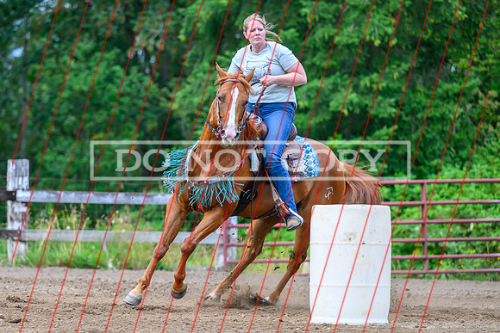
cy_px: 194
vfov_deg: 6.9
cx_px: 185
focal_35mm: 201
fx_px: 2787
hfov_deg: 10.2
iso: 1400
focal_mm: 145
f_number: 2.8
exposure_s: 1/1600
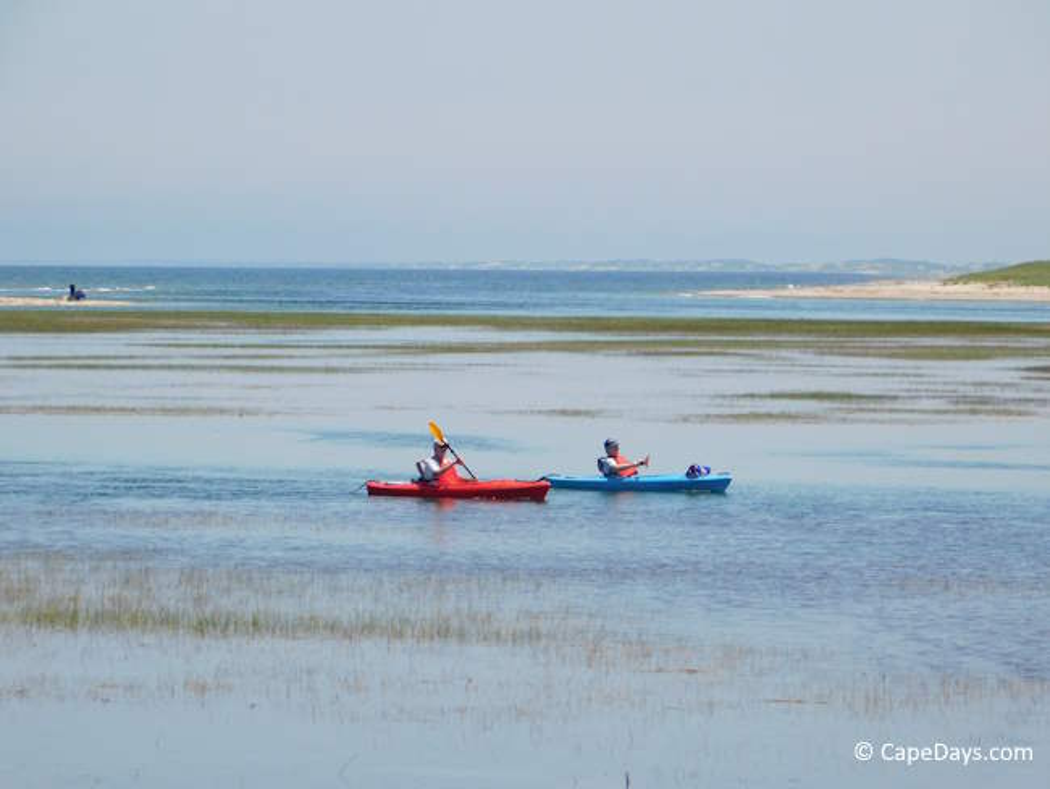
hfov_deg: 8.5
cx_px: 525
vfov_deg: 6.4
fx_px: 7040
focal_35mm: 232
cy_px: 394
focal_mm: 41.3
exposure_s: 1/640
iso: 125
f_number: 5.6
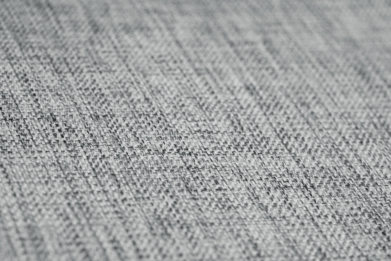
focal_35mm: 90
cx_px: 196
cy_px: 130
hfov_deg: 22.6
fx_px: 978
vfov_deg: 15.2
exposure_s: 1/125
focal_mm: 90
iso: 1000
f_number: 9
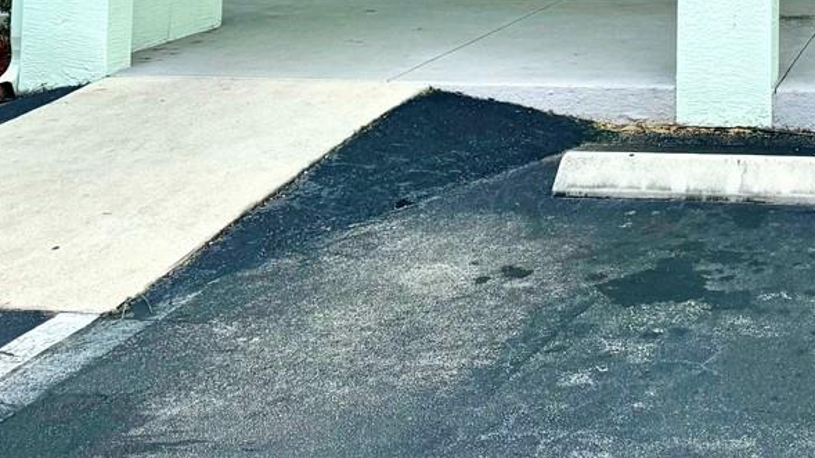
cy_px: -349
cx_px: 821
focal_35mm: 71
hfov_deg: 27.9
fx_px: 1534
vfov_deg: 14.9
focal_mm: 6.76
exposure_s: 1/1923
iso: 80
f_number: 1.78
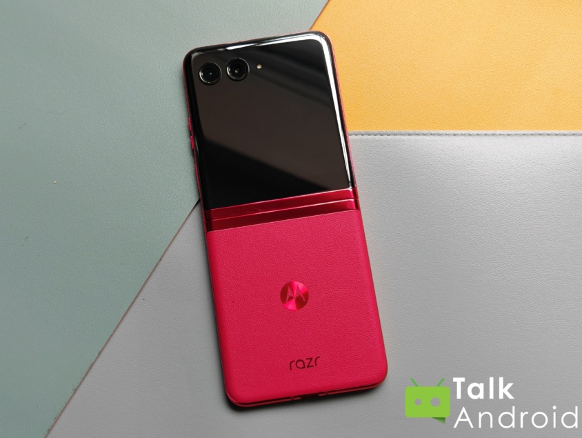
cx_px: 291
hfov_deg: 48.9
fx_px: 640
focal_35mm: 38
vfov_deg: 37.8
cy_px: 219
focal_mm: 7.62
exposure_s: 1/120
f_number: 1.6
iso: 50
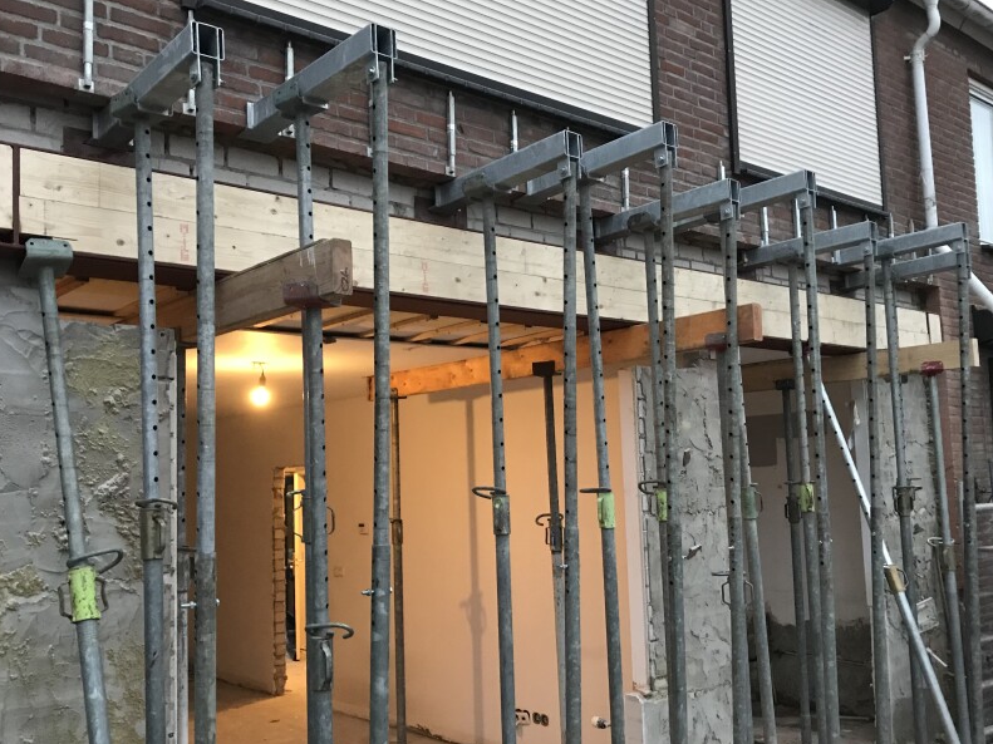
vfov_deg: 41.7
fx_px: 975
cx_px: 471
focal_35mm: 34
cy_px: 408
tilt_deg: +4.7
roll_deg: +2.6
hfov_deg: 53.9
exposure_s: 1/14
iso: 100
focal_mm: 3.99
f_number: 1.8
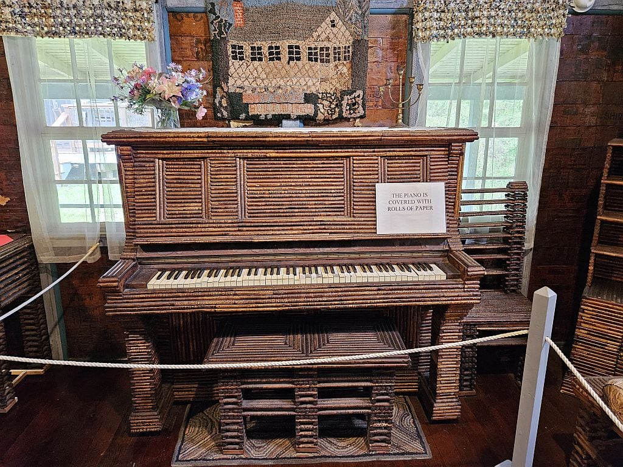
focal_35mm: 23
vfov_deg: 58.9
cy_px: 234
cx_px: 312
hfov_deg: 73.9
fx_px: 414
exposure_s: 1/120
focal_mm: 5.4
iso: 1000
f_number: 1.8
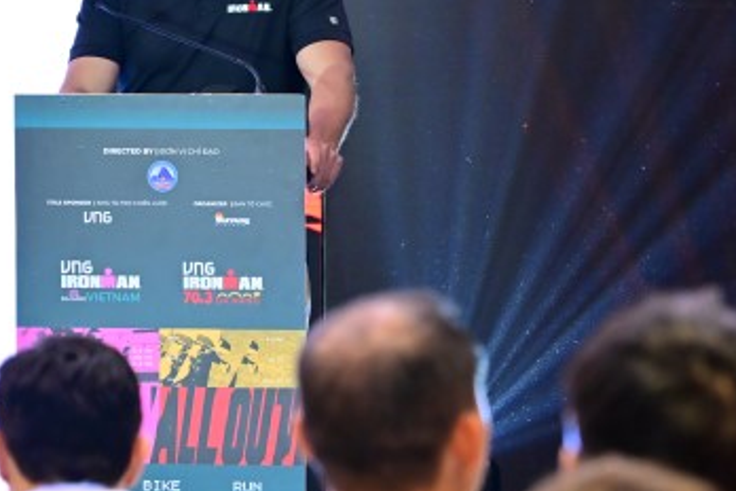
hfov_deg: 5.7
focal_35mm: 362
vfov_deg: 3.8
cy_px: 187
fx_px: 7400
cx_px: 72
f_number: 4
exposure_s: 1/250
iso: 2000
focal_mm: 120
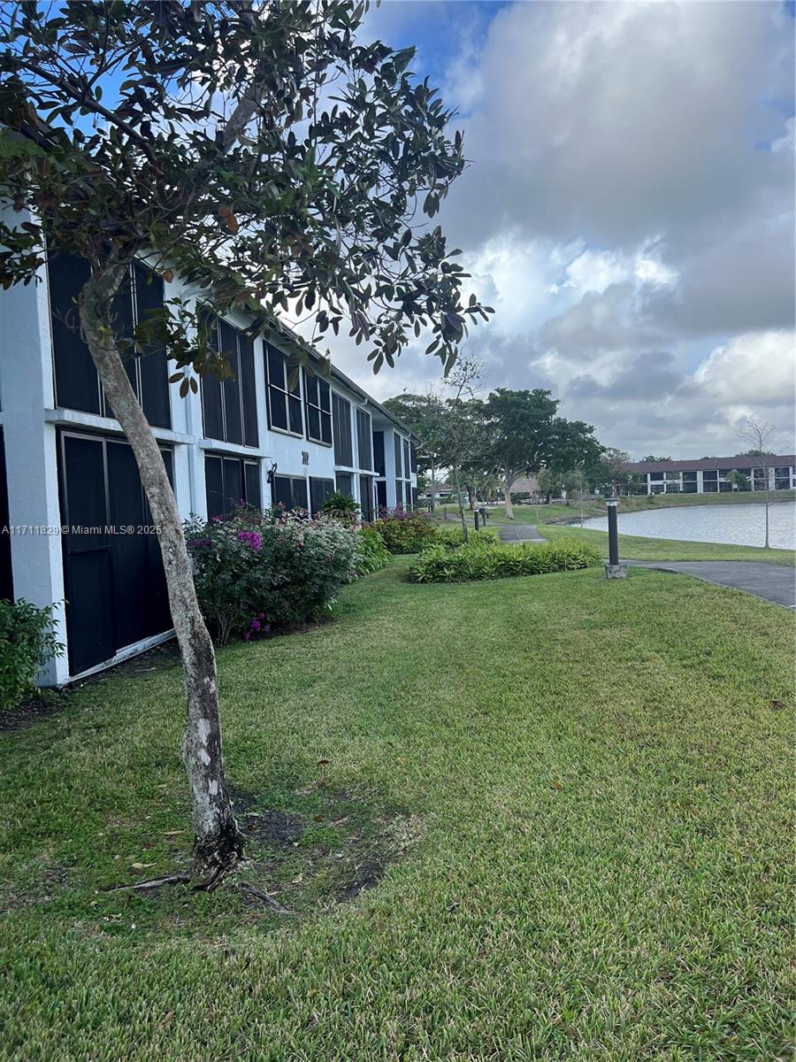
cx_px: 398
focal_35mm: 26
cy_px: 531
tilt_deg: -2.3
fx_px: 797
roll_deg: +2.5
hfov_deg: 53.1
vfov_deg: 67.3
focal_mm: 5.7
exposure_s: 1/2083
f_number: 1.5
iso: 50
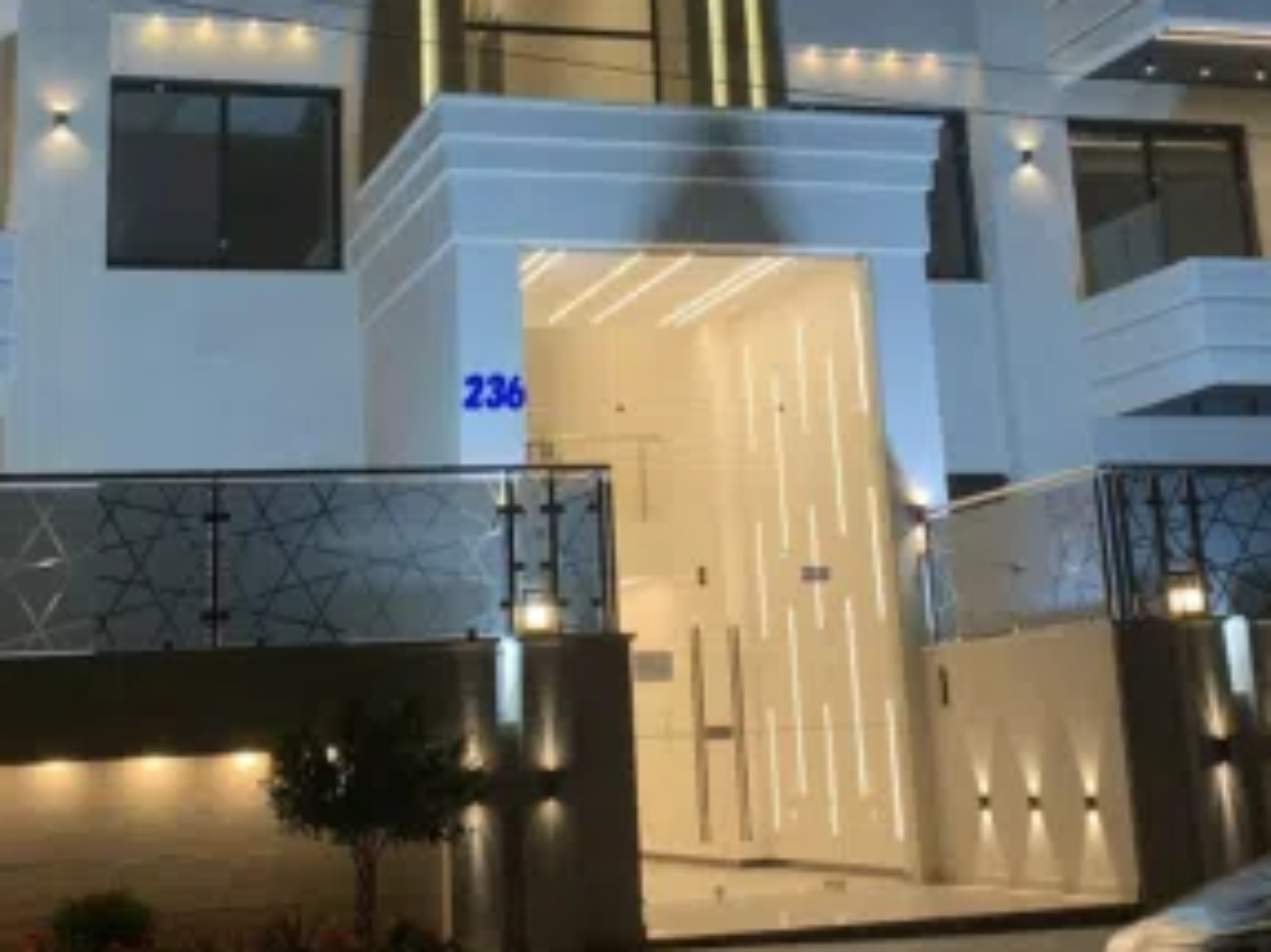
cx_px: 638
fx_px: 2129
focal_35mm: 58
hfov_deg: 33.2
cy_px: 115
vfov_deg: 24.6
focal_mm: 4.25
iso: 64
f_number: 1.8
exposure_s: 1/100
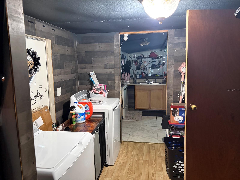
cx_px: 120
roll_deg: +0.7
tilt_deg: -3.5
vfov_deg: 53.1
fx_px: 180
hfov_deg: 67.3
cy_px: 90
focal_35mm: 26
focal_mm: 5.96
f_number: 1.6
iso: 400
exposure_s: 1/40
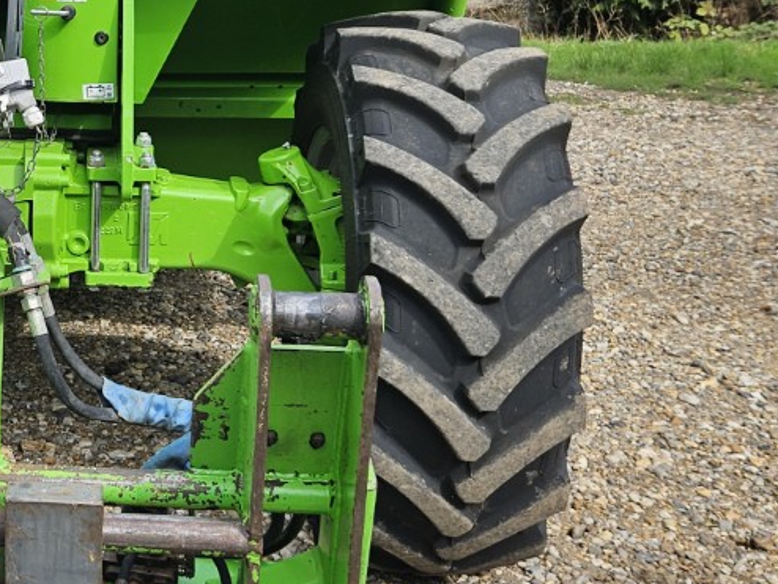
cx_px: -46
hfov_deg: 26.9
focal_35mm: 67
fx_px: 1507
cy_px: 140
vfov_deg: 21.7
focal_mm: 5.4
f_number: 1.8
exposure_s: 1/726
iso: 25
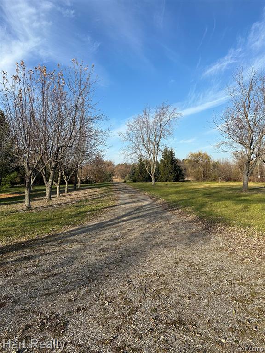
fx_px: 245
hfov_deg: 56.8
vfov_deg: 71.6
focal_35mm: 24
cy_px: 176
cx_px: 132
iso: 80
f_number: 1.78
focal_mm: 6.86
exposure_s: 1/3597
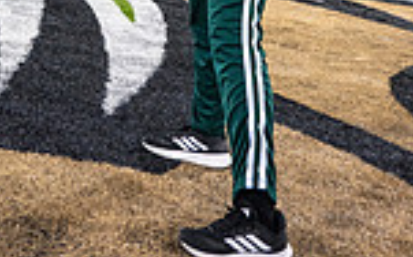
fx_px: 821
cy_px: -347
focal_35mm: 73
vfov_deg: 13.4
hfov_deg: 27.9
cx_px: 109
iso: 1250
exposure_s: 1/500
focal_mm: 24
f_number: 3.2
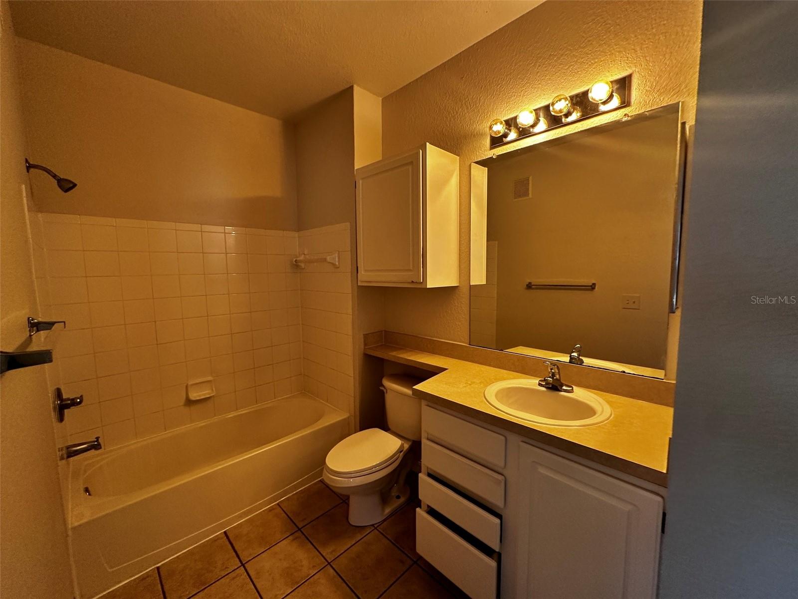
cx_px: 399
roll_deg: +0.3
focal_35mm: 14
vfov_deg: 85.7
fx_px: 323
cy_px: 300
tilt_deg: -5.6
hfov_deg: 102.1
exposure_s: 1/60
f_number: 2.2
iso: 160
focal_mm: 2.22
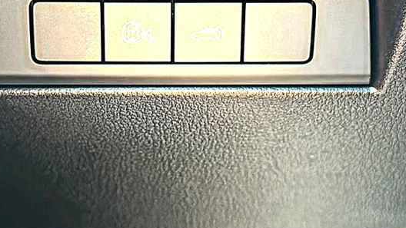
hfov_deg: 32.3
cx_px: 171
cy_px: 36
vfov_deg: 18.3
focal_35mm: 65
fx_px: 700
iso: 64
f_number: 1.78
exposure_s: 1/40
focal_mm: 6.86
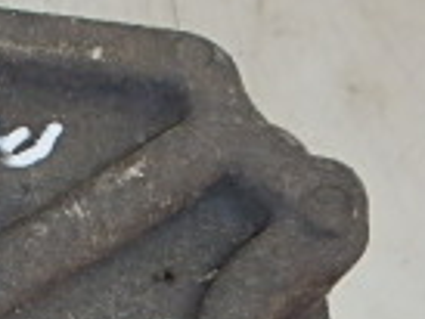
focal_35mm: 98
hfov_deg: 17.3
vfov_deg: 14.5
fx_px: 1204
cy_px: 412
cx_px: -276
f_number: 3.5
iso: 160
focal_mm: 3.7
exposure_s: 1/40
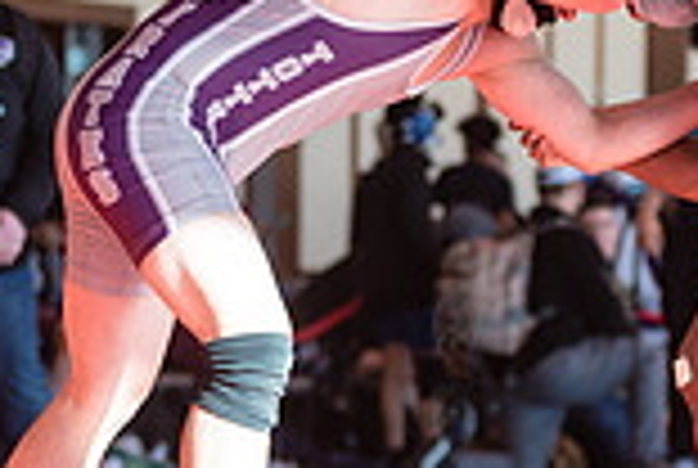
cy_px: -88
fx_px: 7246
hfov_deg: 5.5
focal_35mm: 373
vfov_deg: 3.7
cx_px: 450
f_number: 4
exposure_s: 1/400
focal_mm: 100
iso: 400
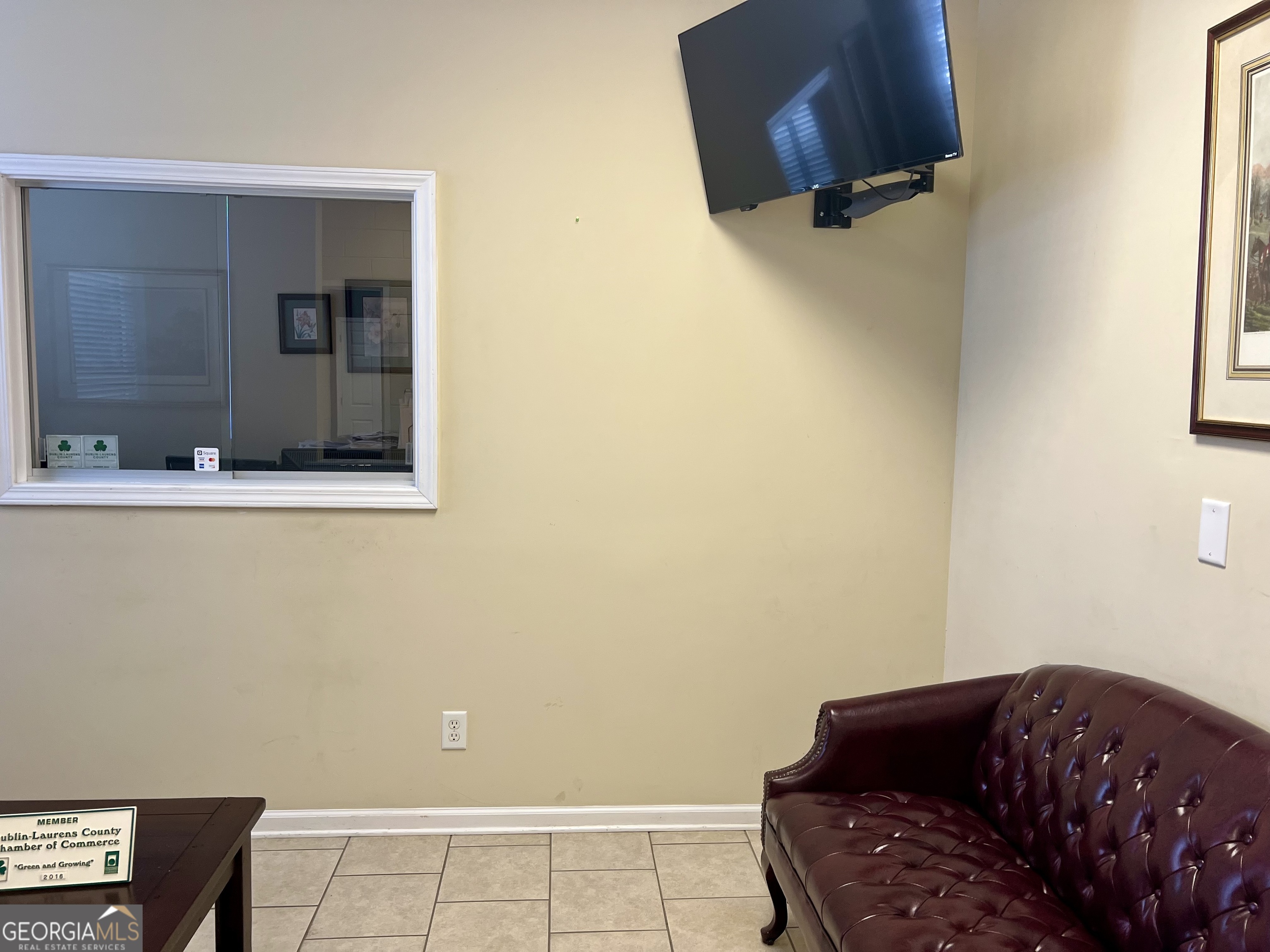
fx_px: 954
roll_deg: -1.0
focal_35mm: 26
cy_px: 476
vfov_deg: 53.1
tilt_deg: -6.0
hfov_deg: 67.3
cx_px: 635
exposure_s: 1/120
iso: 125
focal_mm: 5.7
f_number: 1.5
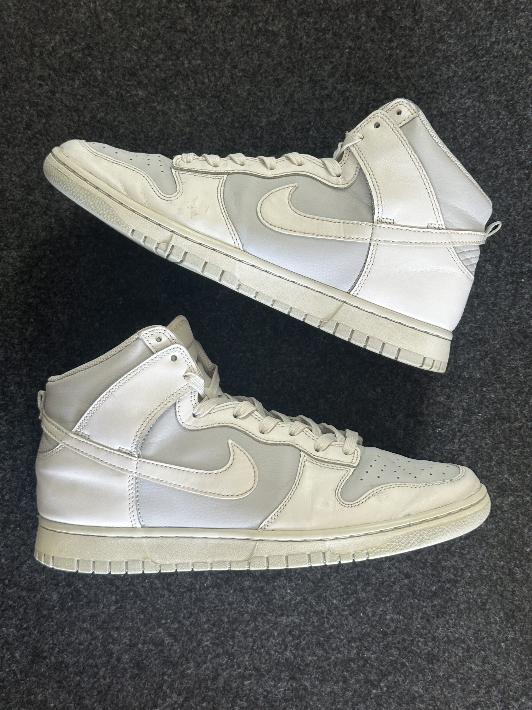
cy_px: 355
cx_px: 266
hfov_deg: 30.3
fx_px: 984
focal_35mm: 48
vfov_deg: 39.7
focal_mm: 6.86
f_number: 1.78
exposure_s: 1/50
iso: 64
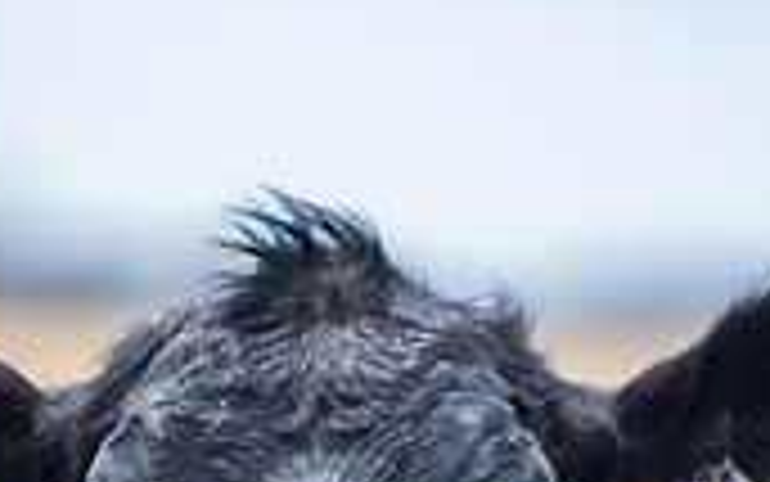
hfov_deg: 3.9
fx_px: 11252
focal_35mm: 536
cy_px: 626
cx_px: 320
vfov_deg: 2.5
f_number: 2.8
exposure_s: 1/1000
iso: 125
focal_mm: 200
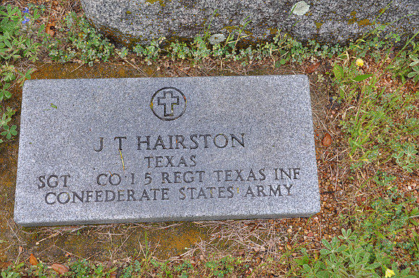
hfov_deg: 42.4
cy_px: 139
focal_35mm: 46
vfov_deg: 28.9
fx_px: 540
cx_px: 210
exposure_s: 1/50
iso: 200
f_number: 7.1
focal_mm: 31
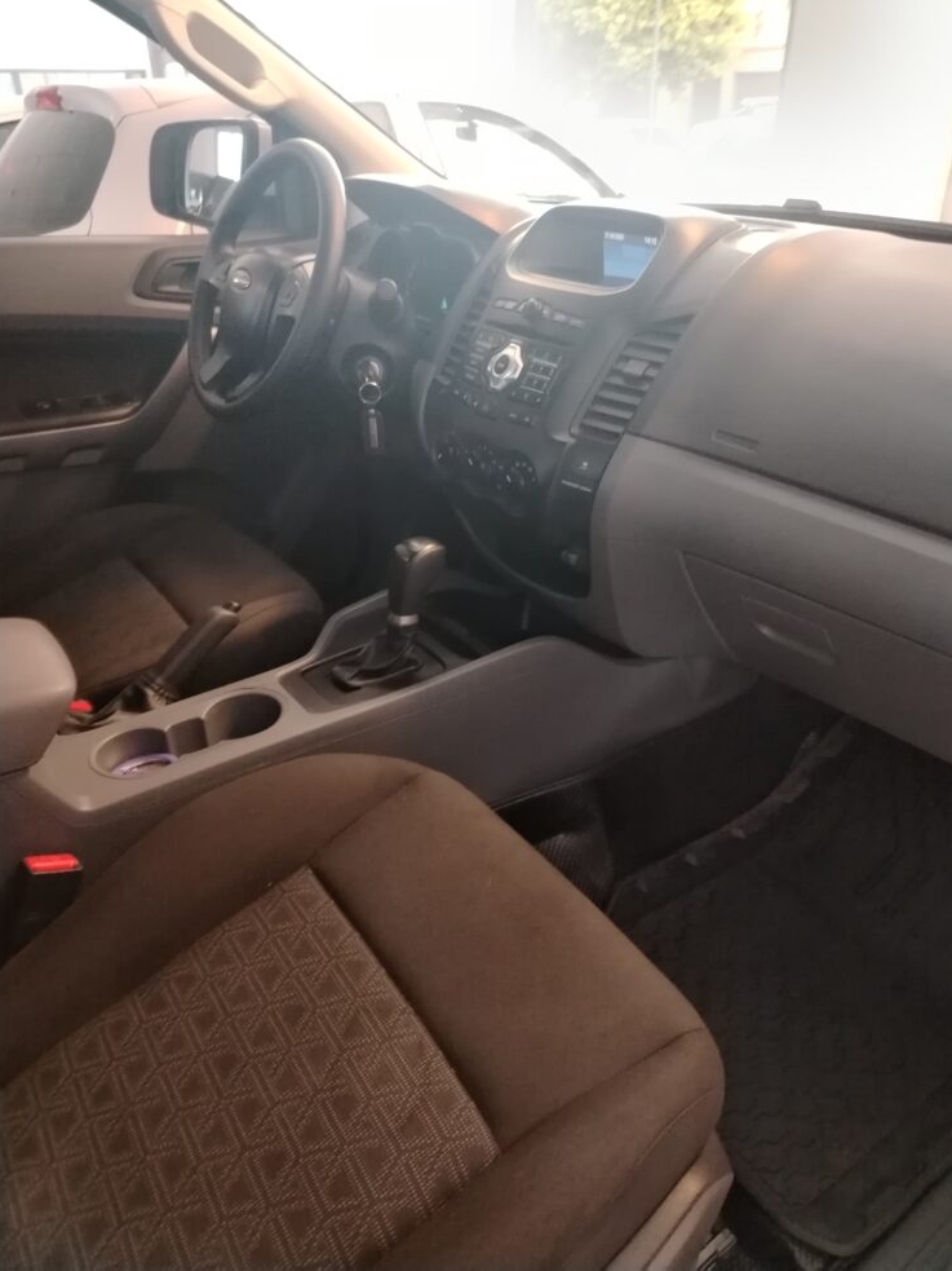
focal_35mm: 25
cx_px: 490
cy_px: 610
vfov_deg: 69.4
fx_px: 917
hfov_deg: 54.9
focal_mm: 5.25
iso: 2119
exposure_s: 1/25
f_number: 1.75
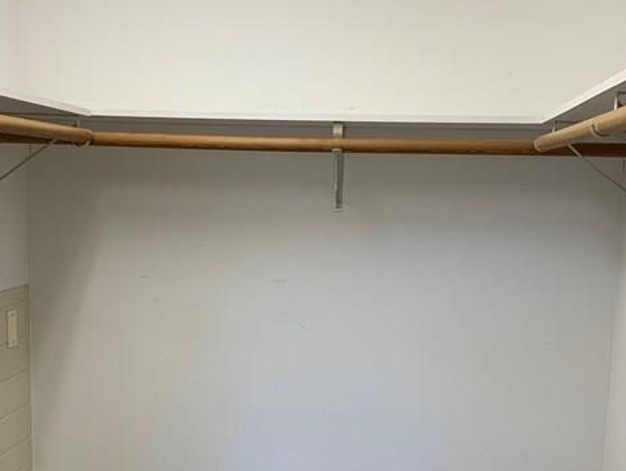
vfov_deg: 25.7
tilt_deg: -8.2
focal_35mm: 56
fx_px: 1013
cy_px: 372
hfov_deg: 34.3
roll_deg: -1.7
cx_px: 287
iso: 100
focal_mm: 4.25
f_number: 1.8
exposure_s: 1/120
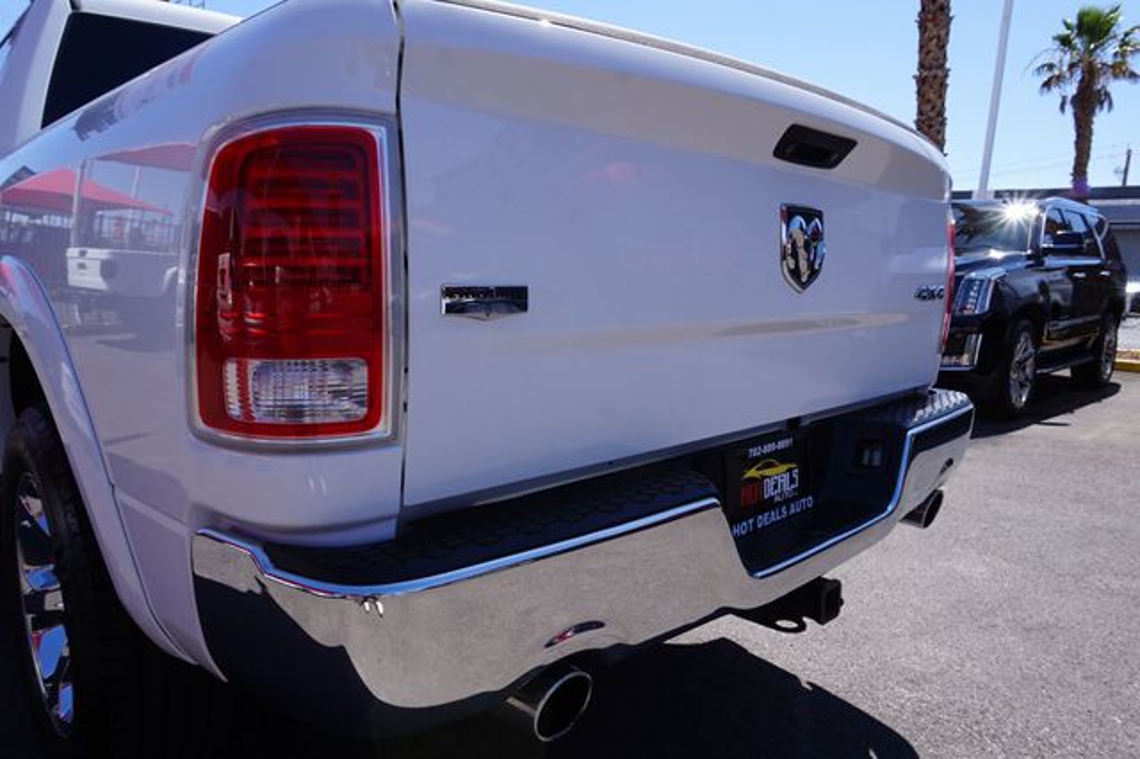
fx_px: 760
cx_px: 570
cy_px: 380
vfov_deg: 53.1
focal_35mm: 24
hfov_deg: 73.8
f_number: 11
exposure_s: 1/100
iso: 100
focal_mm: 16
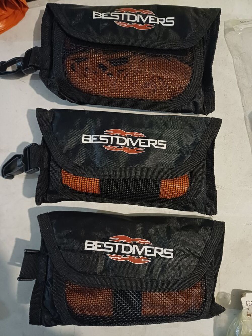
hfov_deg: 54.9
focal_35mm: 25
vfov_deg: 69.4
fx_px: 243
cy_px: 168
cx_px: 126
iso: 1000
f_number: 1.8
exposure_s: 1/20
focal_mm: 4.65
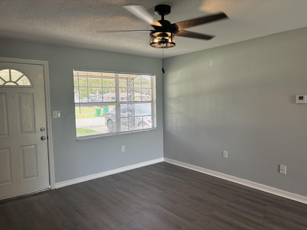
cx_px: 154
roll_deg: +0.7
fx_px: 231
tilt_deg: -4.2
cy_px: 115
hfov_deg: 67.3
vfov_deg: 53.1
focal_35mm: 26
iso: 80
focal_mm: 5.96
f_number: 1.6
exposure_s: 1/121
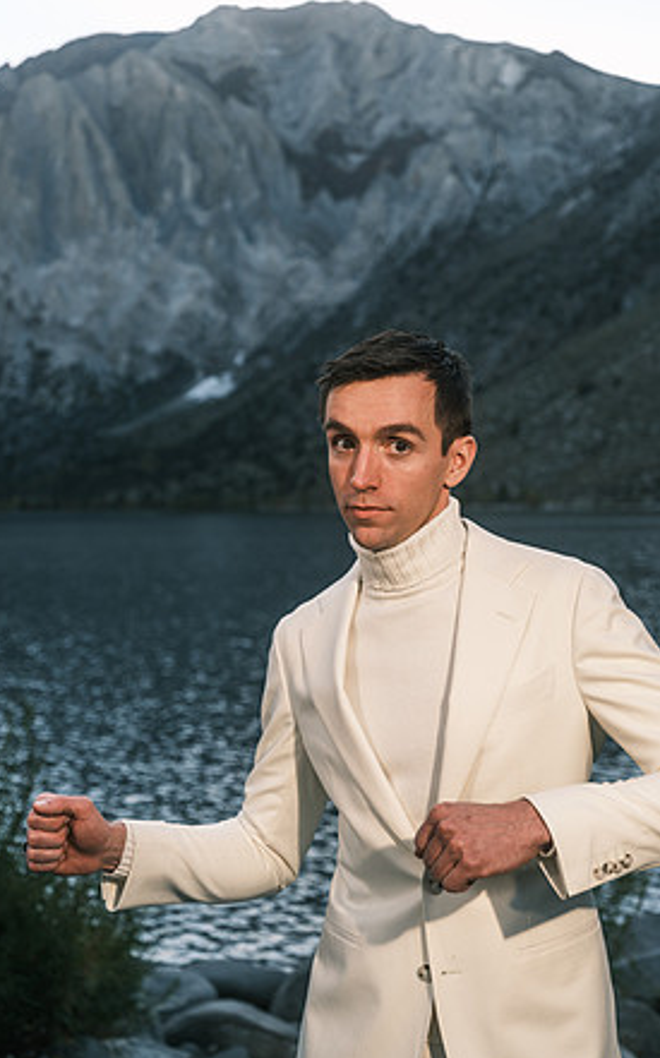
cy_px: 535
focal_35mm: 53
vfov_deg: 38.2
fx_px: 1528
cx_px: 354
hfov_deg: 24.4
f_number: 5
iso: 400
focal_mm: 61.8
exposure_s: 1/125
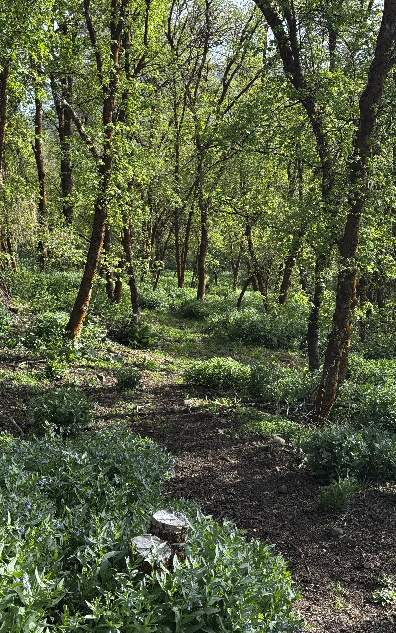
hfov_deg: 24.4
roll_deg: +3.4
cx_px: 222
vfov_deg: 38.2
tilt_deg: -9.7
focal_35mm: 53
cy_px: 318
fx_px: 915
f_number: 1.78
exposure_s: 1/747
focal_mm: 6.76
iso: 64
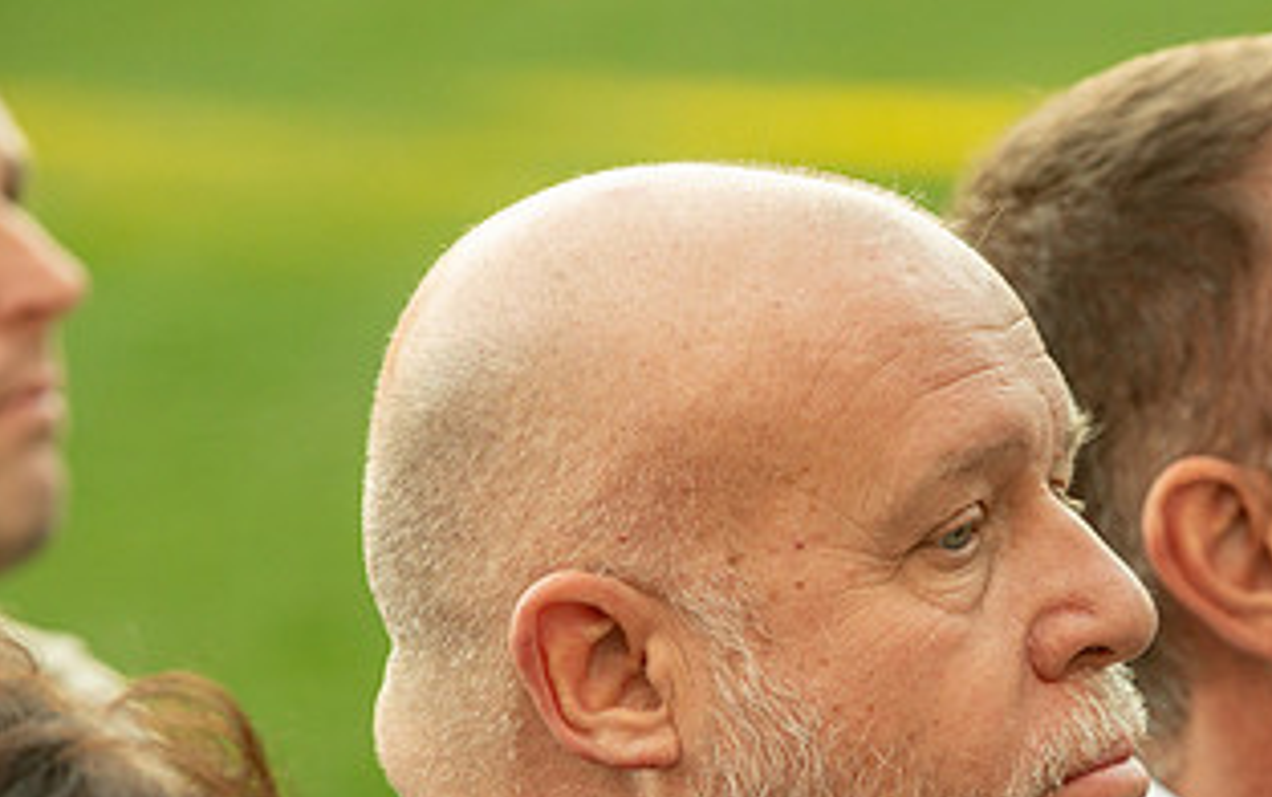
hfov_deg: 5.6
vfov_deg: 3.5
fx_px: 13076
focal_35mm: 377
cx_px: 1109
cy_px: 683
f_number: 5.6
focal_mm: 200
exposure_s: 1/125
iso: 1000
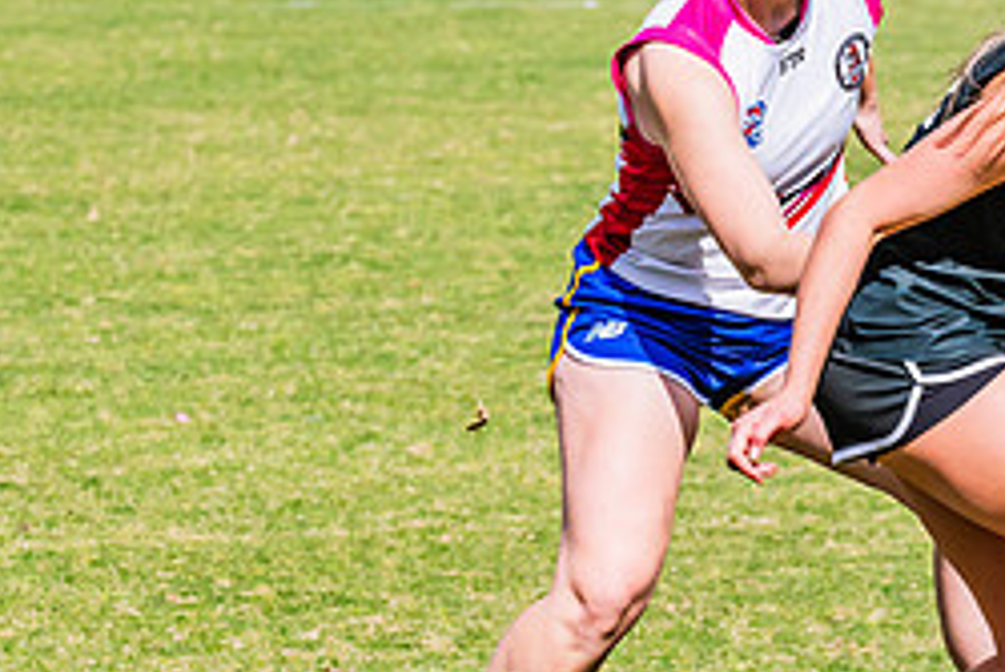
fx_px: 11284
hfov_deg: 5.1
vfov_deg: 3.4
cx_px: 895
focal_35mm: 404
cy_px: 444
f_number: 13
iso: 800
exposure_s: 1/1250
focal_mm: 170
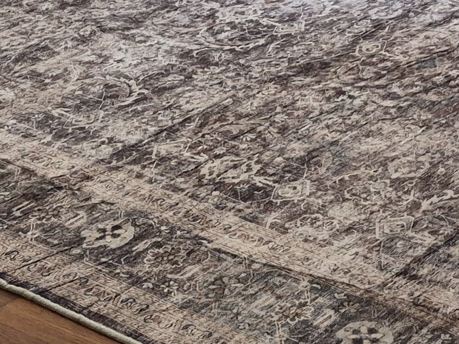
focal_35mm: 111
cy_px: -217
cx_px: 846
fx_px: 1472
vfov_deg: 12.5
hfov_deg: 15.2
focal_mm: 5.4
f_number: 1.8
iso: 200
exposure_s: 1/180
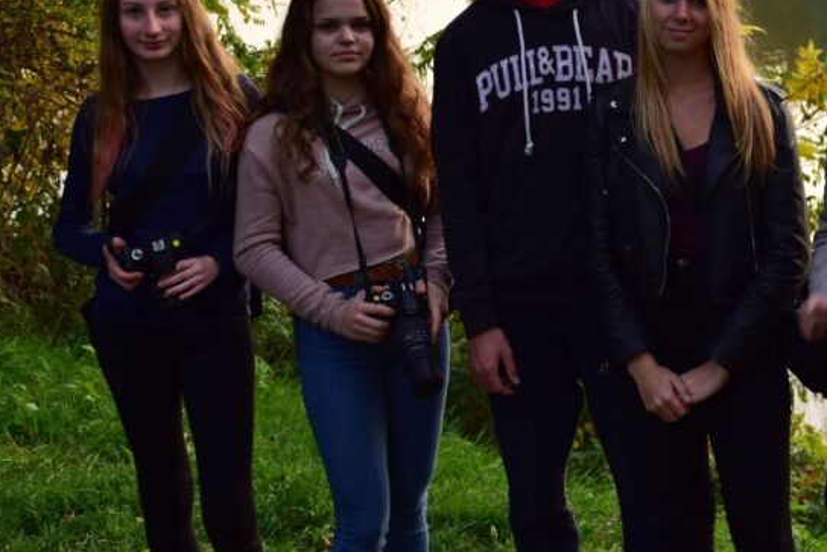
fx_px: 2596
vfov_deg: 12.1
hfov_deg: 17.9
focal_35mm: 113
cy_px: 63
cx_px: 719
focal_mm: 40
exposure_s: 1/80
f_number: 6.3
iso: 250
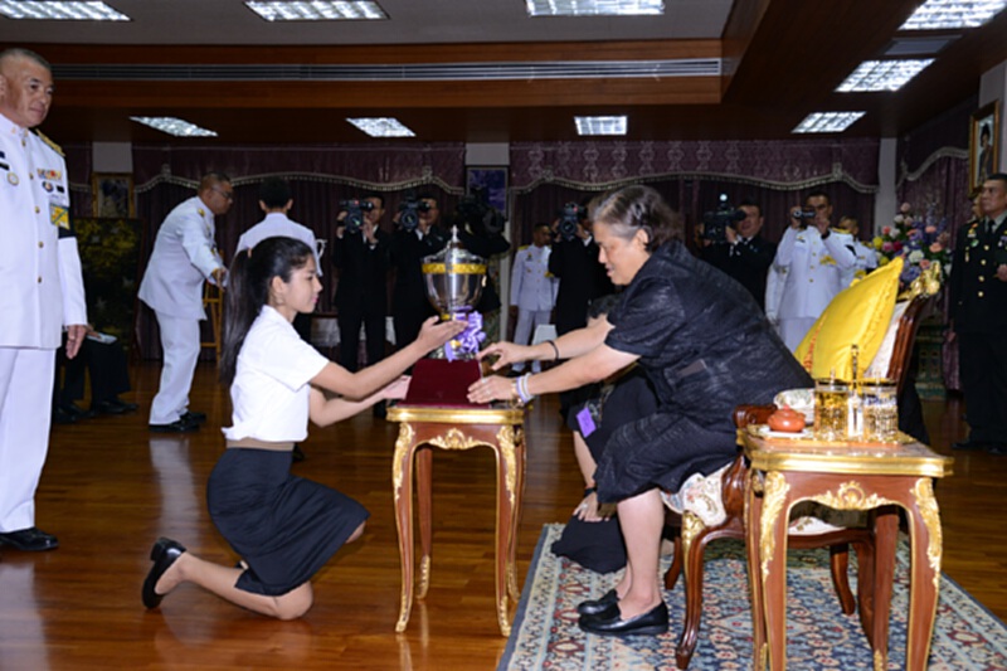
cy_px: 336
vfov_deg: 37.8
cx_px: 504
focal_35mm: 35
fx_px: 979
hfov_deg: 54.4
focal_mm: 35
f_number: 5.6
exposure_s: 1/125
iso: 1250
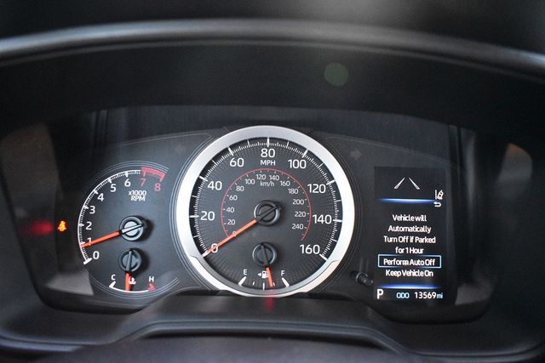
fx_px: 409
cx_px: 272
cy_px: 182
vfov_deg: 48.0
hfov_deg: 67.4
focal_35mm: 27
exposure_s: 1/125
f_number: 3.5
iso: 4000
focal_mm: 18
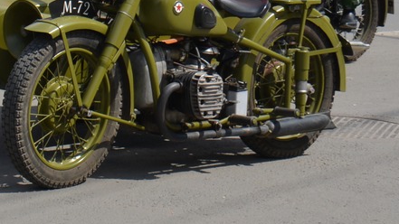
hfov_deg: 14.2
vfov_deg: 8.5
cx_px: -248
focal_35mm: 139
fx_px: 1471
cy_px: -116
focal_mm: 26
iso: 100
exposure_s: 1/320
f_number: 8
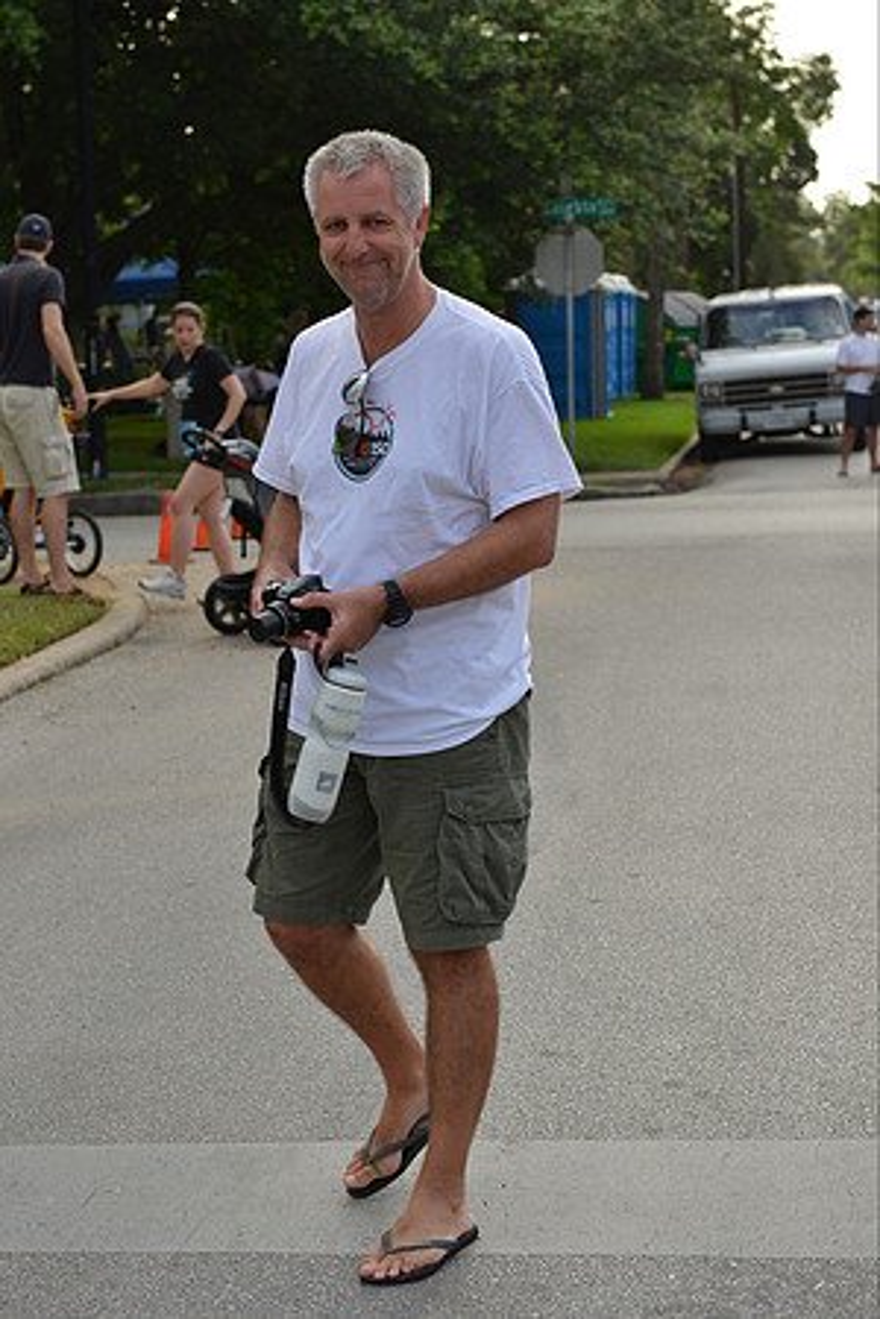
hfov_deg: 19.5
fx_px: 2566
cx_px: 440
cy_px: 660
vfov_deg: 28.8
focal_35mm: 70
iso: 250
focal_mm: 70
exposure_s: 1/400
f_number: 5.6
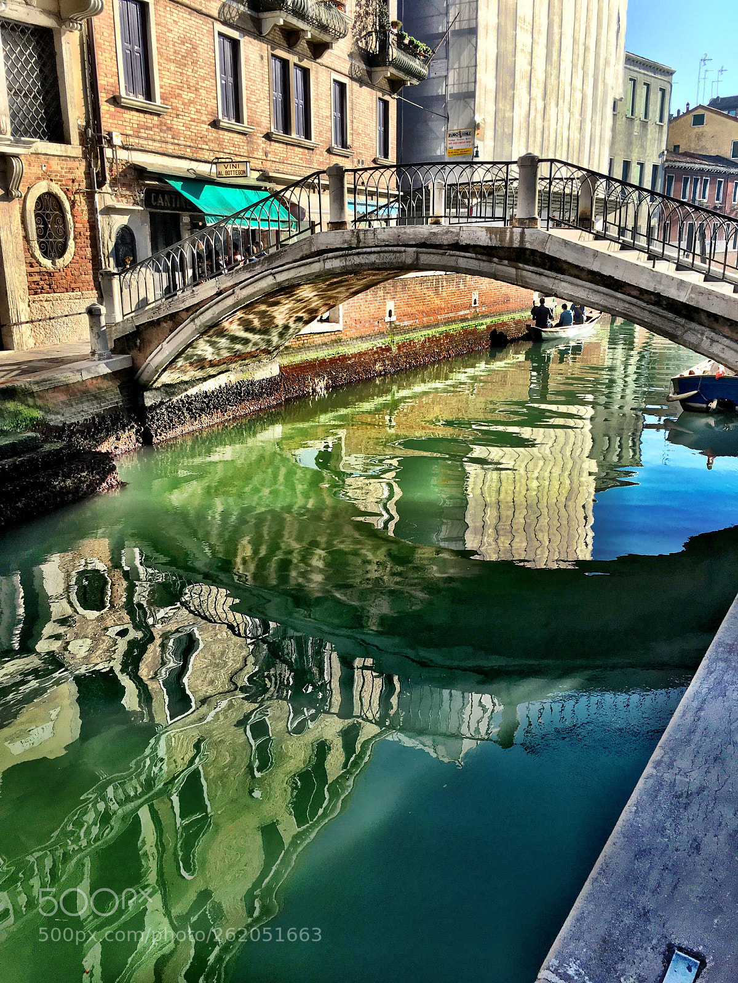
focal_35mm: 29
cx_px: 369
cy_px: 492
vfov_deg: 61.7
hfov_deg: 48.2
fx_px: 824
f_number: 2.2
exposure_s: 1/927
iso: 25
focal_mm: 4.15
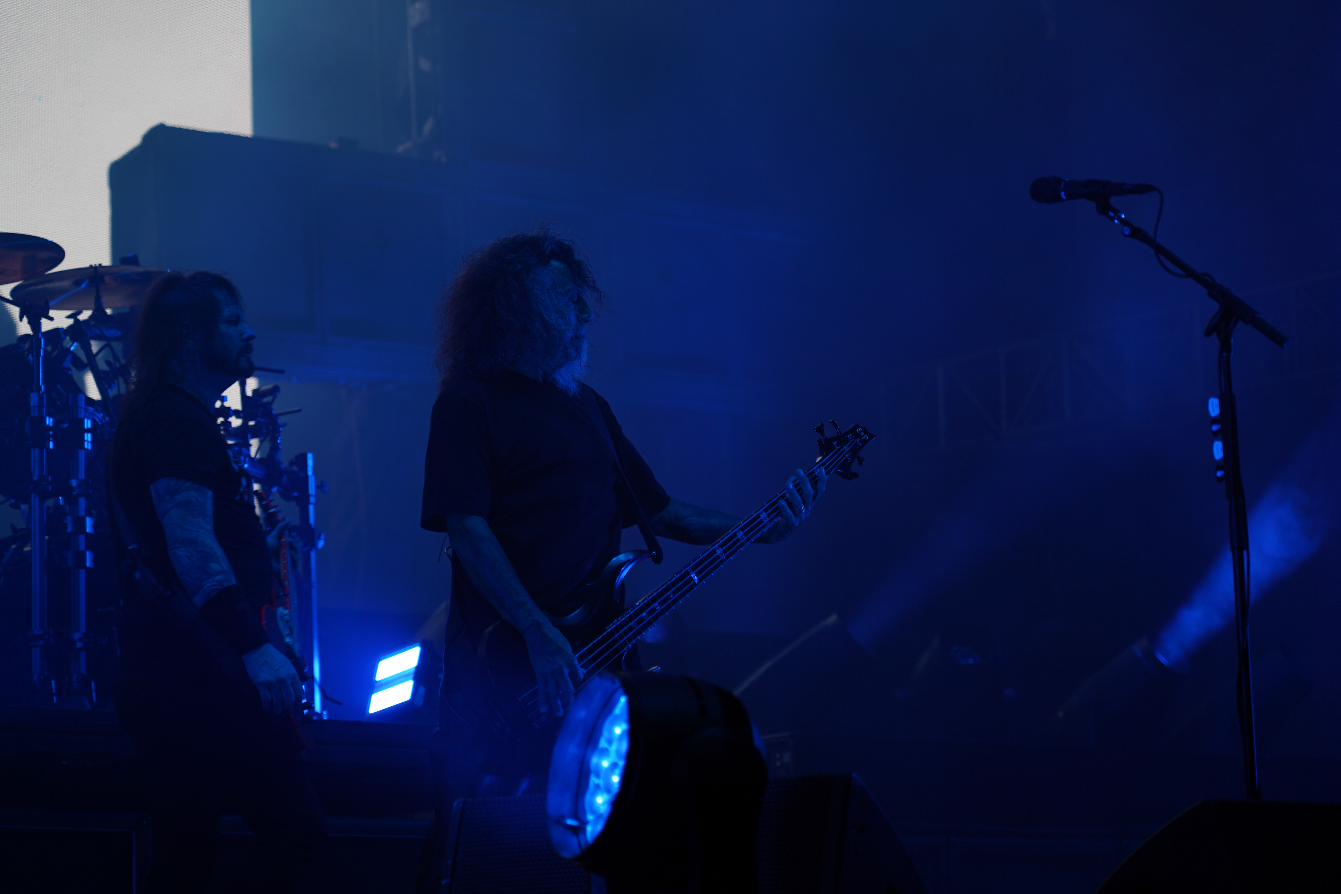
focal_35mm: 105
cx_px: 670
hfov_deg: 19.5
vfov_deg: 13.0
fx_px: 3911
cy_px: 447
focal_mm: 105
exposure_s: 1/125
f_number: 4
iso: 160
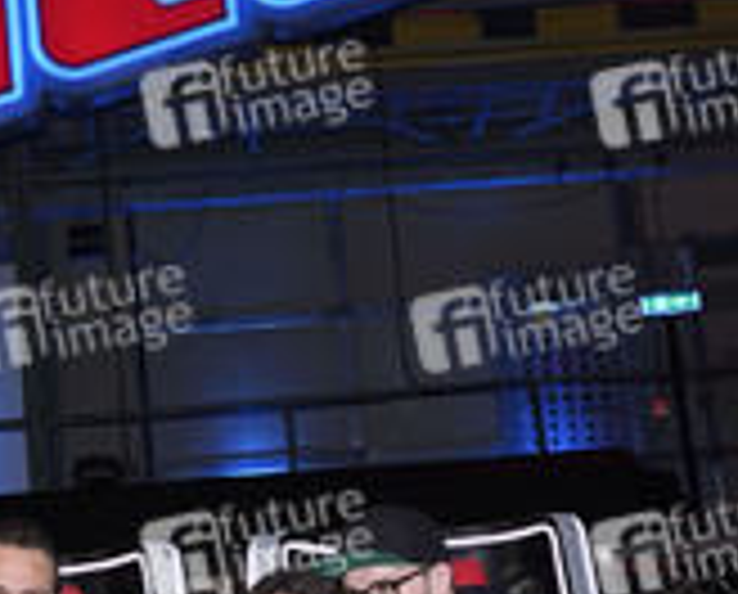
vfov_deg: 21.2
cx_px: 137
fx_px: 1576
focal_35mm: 72
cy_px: 432
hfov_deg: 25.8
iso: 640
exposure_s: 1/60
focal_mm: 28
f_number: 8
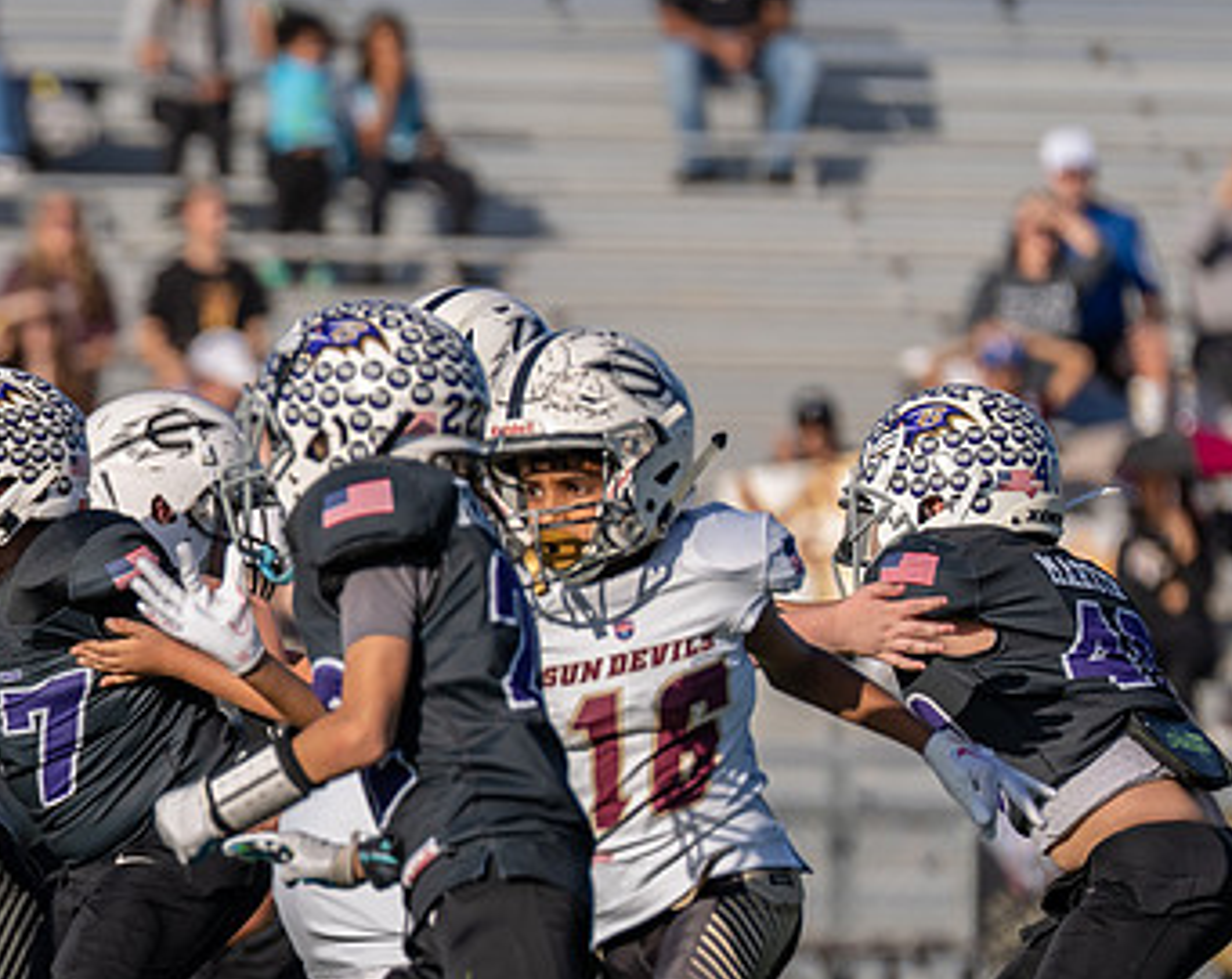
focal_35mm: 562
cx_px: -426
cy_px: 868
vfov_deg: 2.7
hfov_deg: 3.4
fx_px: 20439
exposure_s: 1/2500
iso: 125
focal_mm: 200
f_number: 3.2
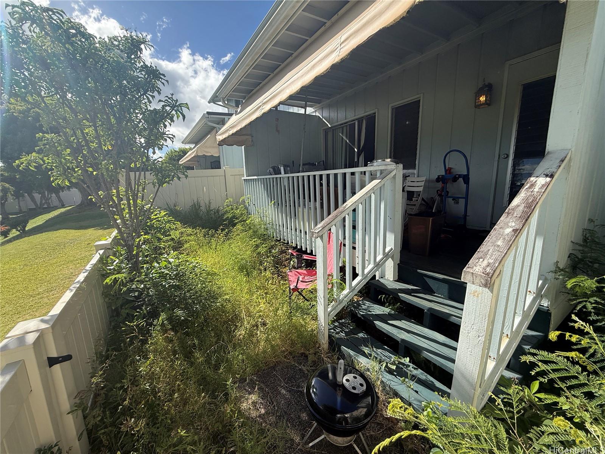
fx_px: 245
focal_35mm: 14
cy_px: 227
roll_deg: +1.5
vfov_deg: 85.7
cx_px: 302
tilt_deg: -9.4
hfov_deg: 102.1
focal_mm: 2.22
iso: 50
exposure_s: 1/1017
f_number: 2.2
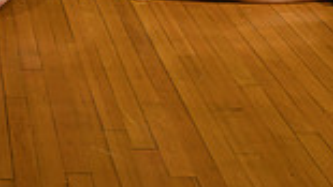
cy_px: -199
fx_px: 830
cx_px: -54
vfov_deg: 11.5
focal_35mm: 94
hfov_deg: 21.3
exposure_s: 1/200
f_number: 8
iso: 160
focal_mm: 24
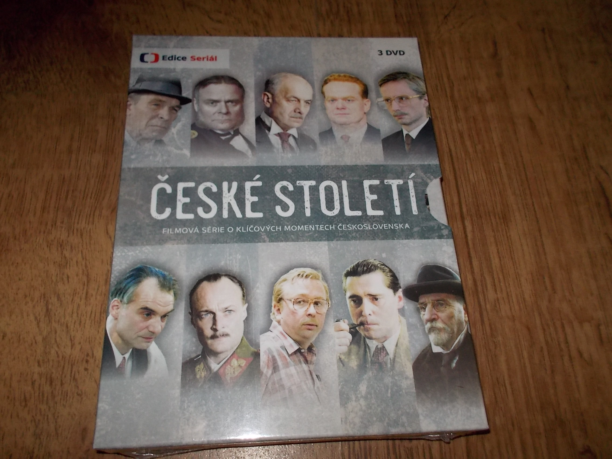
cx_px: 306
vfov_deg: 48.2
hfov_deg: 61.7
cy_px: 230
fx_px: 513
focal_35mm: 29
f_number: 3.3
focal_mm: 4.1
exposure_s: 1/30
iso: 200
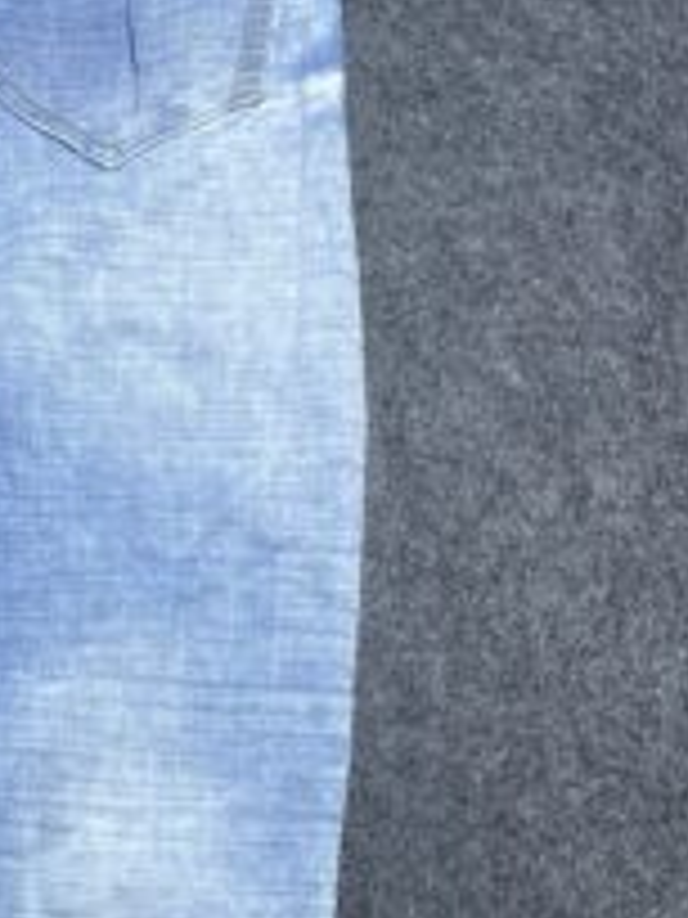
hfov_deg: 20.5
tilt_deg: -54.2
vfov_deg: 28.2
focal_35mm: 68
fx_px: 1802
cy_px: 686
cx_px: -94
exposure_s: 1/100
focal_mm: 4.2
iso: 100
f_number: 1.6
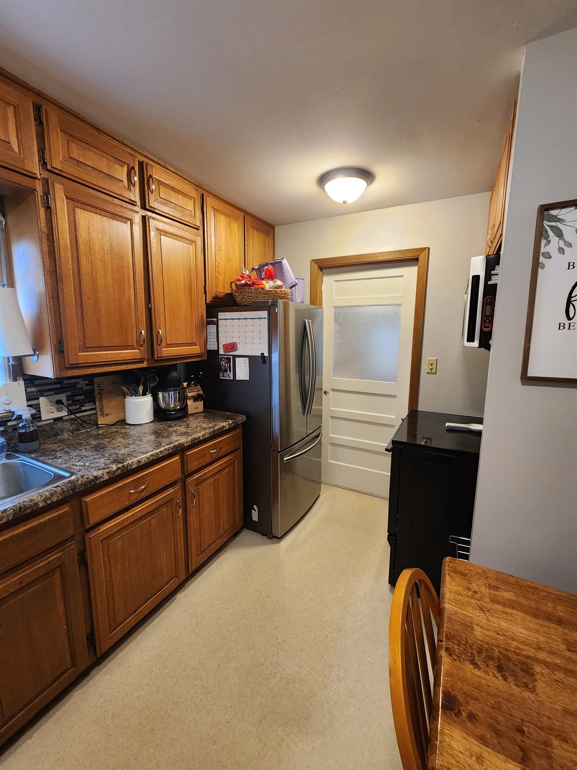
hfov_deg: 89.9
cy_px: 385
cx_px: 288
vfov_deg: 106.2
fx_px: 289
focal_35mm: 13
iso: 400
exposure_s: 1/60
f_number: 2.2
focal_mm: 2.2
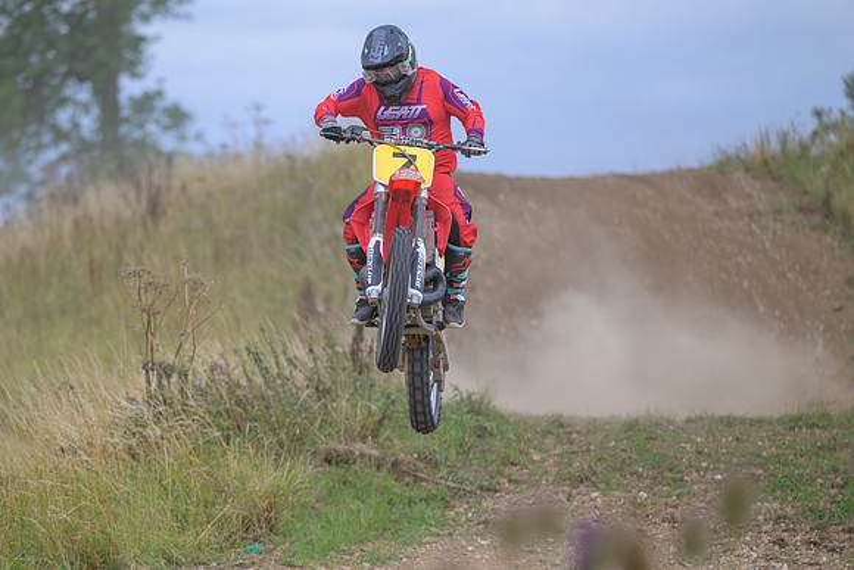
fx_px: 6200
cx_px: 332
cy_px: 350
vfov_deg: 5.3
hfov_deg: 7.9
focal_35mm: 261
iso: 64
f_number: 2.8
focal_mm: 200
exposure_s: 1/400
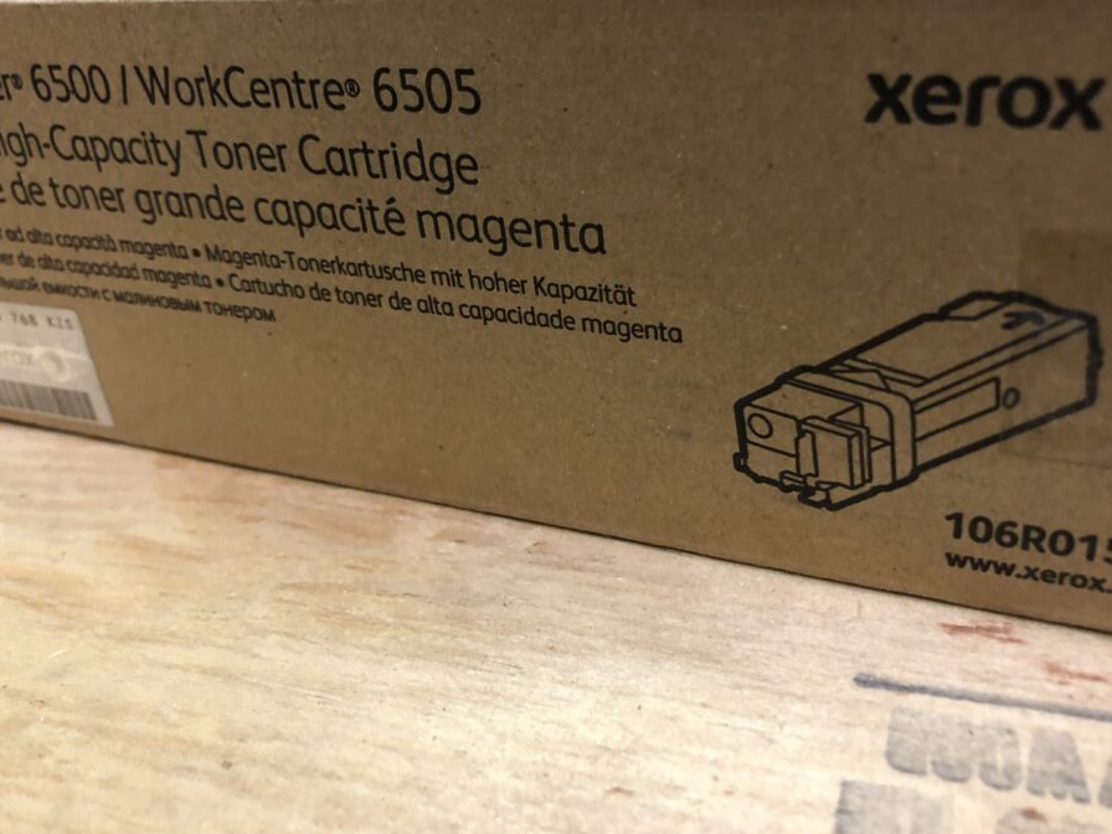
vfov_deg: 44.1
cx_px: 592
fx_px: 1028
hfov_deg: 56.8
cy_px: 375
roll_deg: +7.7
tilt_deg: -27.4
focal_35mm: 32
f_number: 1.8
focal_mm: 4
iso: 100
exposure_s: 1/11
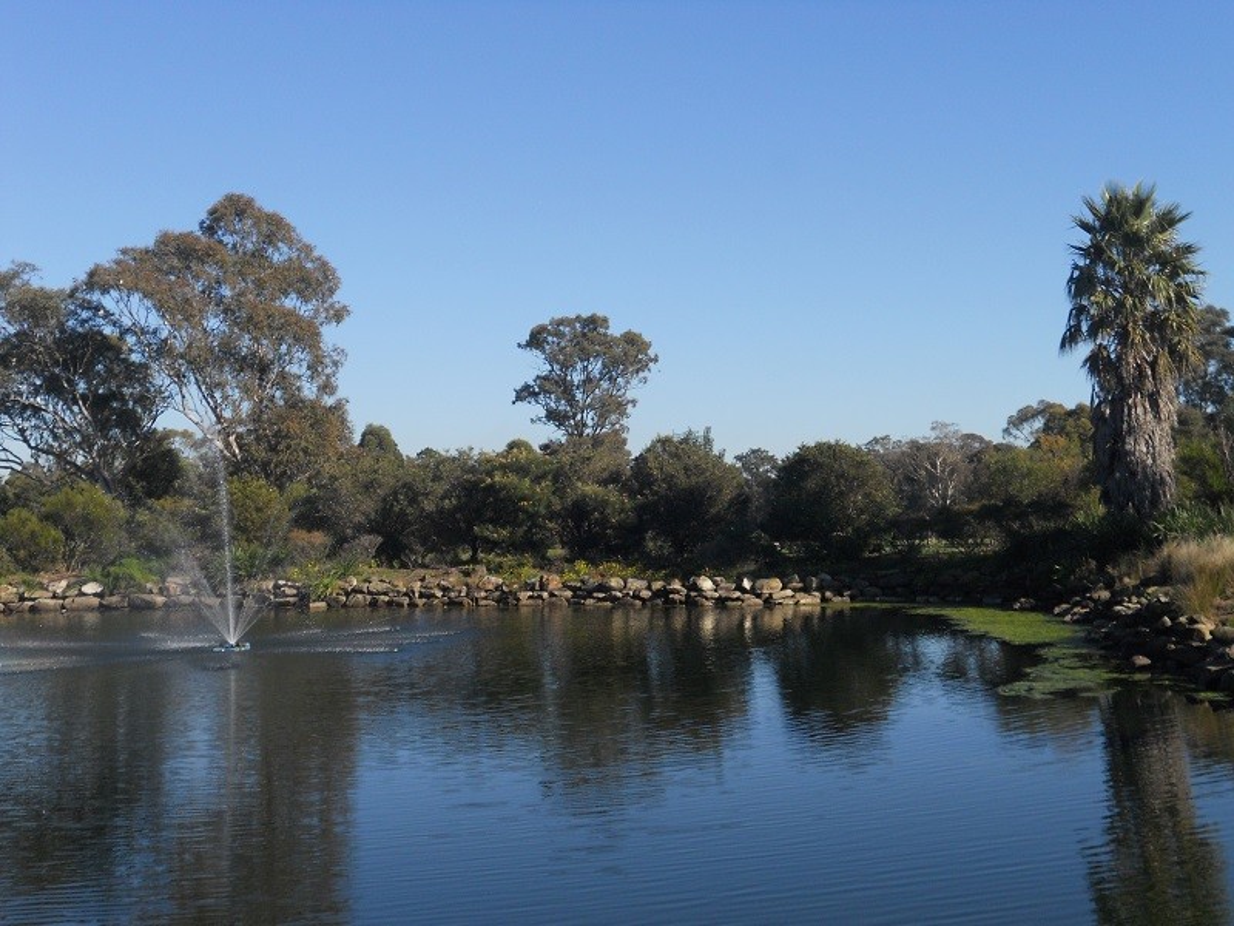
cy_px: 463
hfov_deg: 41.2
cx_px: 617
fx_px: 1640
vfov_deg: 31.5
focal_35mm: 46
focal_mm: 8.2
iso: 80
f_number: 4.3
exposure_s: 1/640
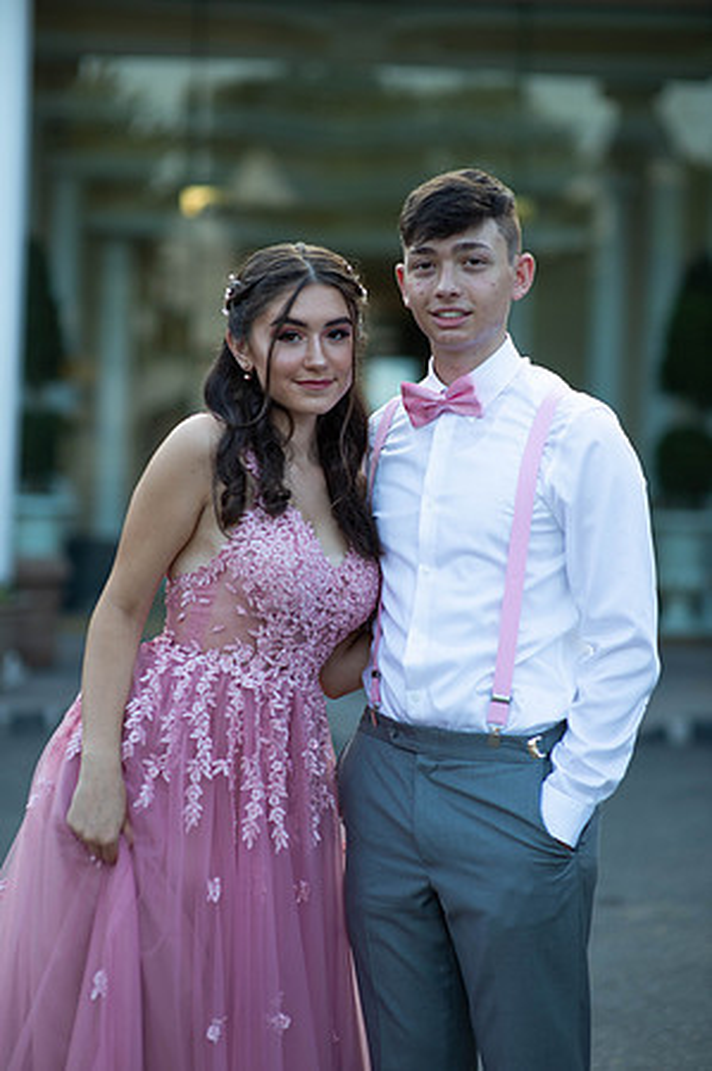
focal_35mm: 85
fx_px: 2527
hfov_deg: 16.0
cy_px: 536
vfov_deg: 23.9
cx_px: 356
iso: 250
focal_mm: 85
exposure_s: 1/1000
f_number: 2
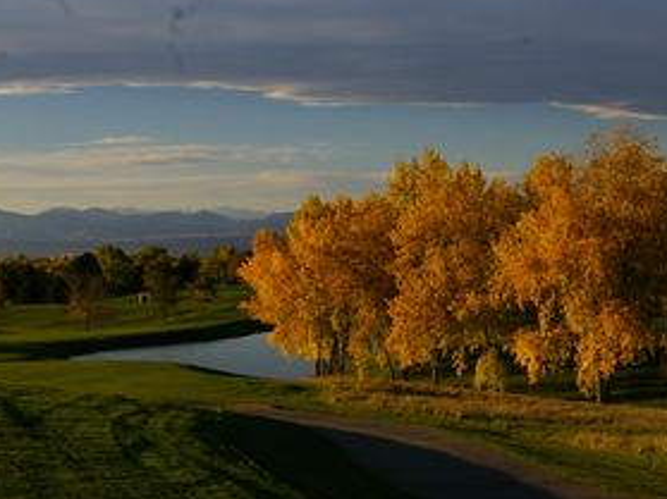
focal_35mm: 82
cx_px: 218
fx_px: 1577
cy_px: 110
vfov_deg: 17.9
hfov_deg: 23.8
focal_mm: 31
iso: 200
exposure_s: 1/250
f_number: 11
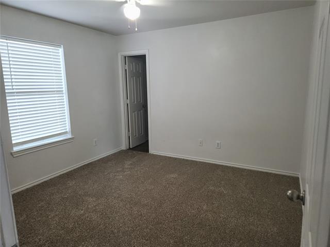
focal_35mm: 23
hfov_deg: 73.9
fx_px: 219
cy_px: 124
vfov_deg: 58.9
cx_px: 165
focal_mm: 5.4
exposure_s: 1/60
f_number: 1.8
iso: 200
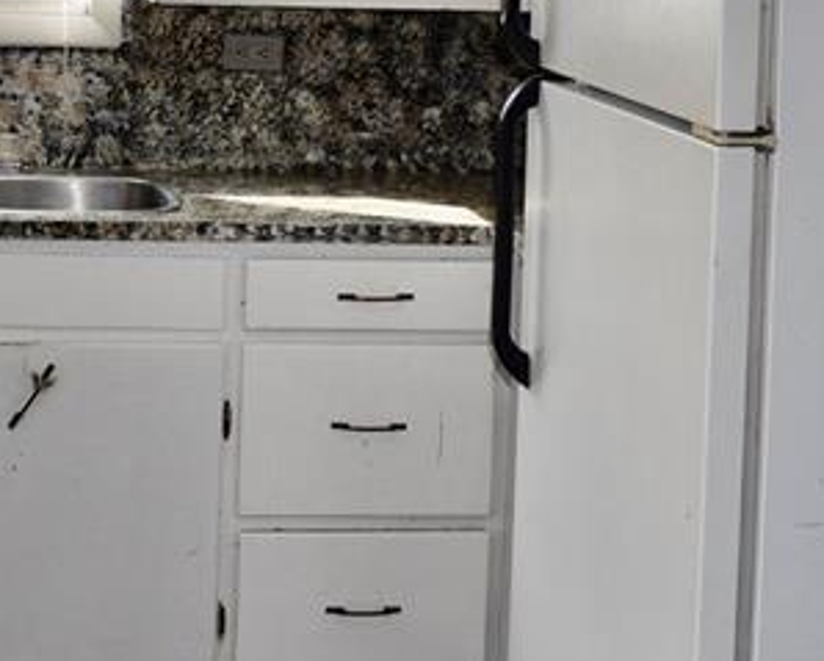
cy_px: -17
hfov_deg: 21.2
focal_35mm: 87
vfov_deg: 17.2
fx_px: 2124
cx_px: -3
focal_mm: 18
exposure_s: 1/125
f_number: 5.6
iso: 280
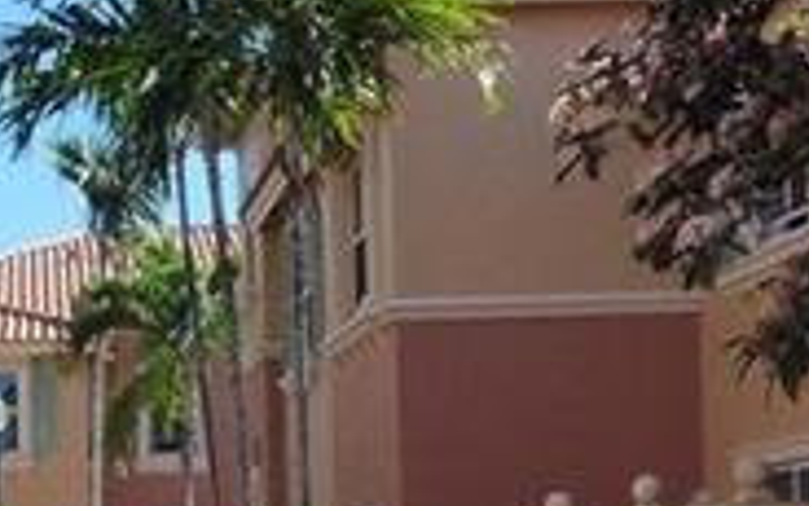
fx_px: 2028
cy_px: 554
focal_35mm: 92
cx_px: -48
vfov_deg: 13.9
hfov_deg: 21.5
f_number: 4
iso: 200
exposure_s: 1/640
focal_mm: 3.58
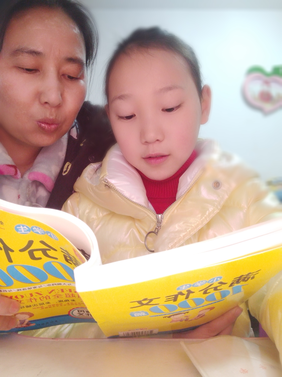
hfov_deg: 63.4
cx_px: 141
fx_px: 228
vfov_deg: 79.0
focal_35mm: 21
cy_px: 188
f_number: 2
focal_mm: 3.57
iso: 500
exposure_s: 1/33
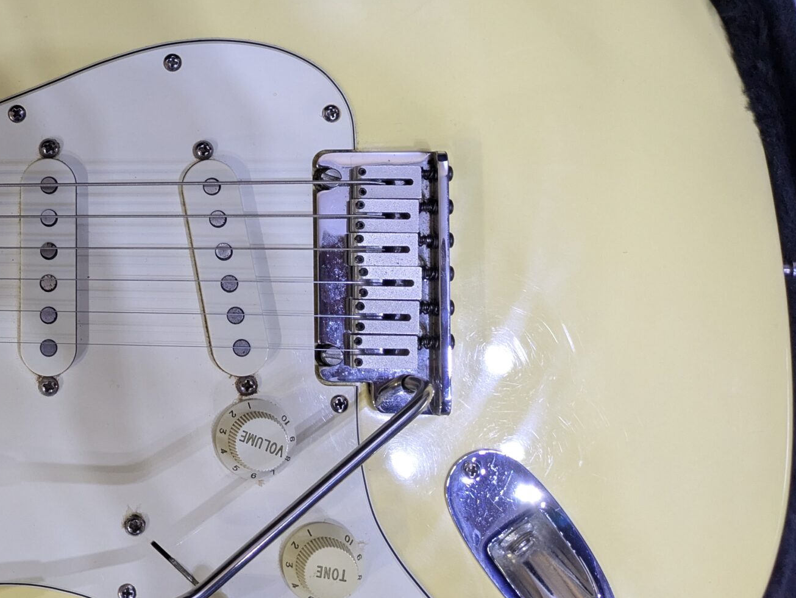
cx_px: 49
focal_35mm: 49
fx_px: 1127
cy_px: 204
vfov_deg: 29.5
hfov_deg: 36.0
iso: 404
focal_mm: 5.43
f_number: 1.89
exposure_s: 1/25
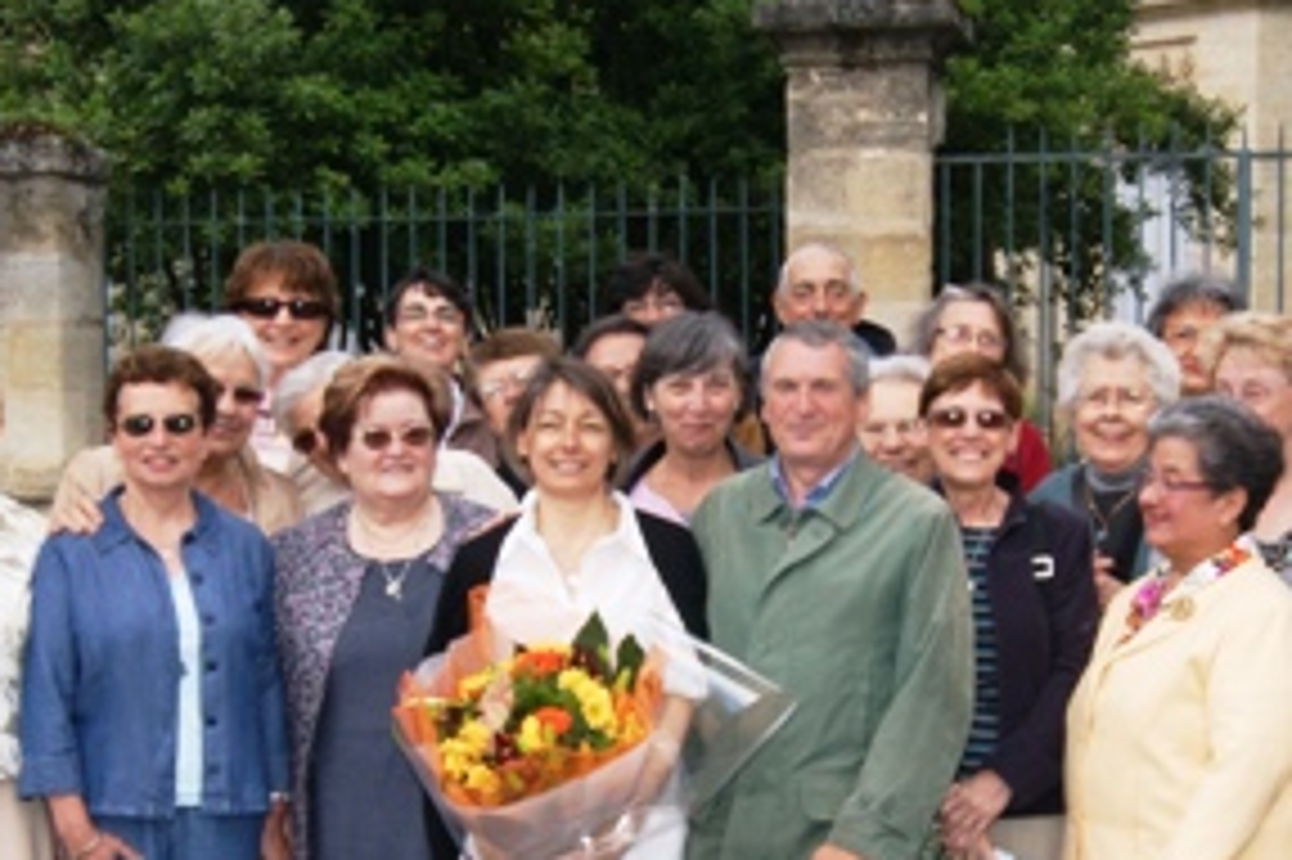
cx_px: 653
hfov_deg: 30.1
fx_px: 2403
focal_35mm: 67
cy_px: 696
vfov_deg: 20.1
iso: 200
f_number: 18
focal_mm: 20
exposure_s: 1/40
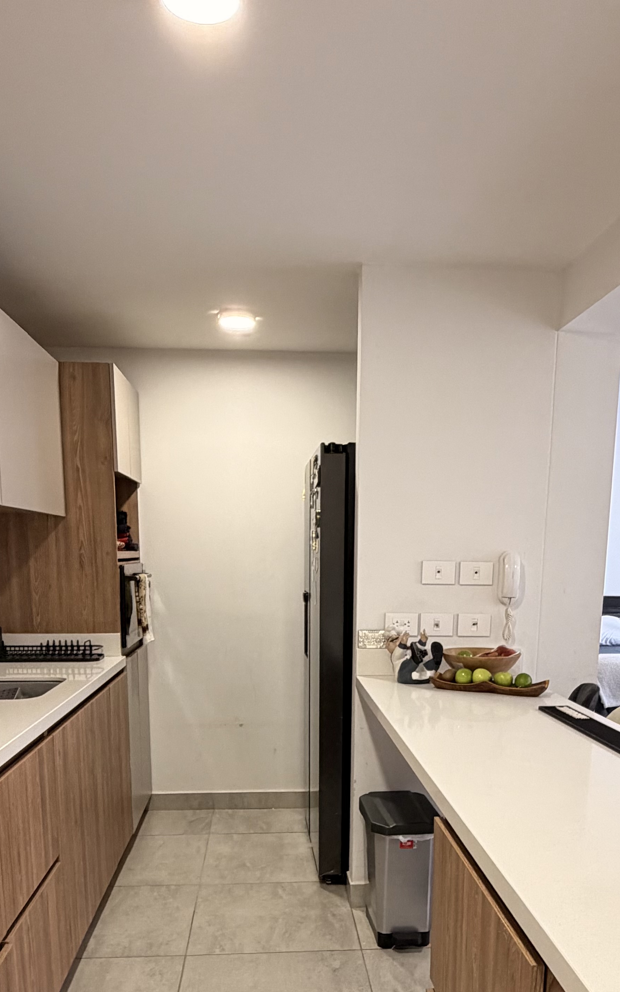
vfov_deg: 60.1
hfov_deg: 41.8
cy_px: 720
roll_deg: -0.2
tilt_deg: -11.2
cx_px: 327
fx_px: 811
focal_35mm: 30
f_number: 2.2
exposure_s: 1/50
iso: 250
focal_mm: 2.22
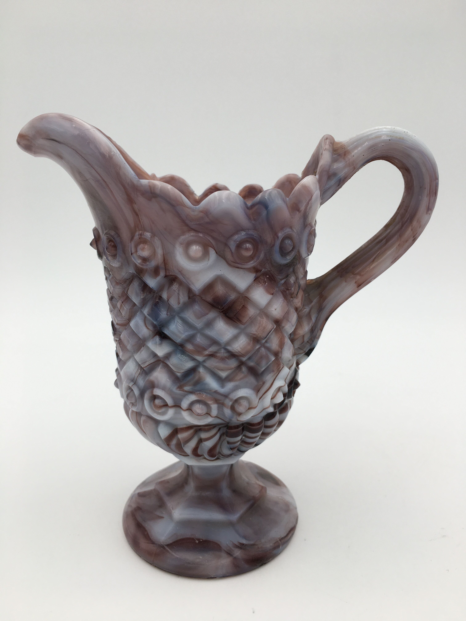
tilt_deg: -14.8
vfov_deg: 61.7
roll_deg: +0.4
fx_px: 521
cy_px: 310
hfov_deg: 48.2
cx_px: 233
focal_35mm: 29
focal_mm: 4.15
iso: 25
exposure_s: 1/161
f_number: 2.2
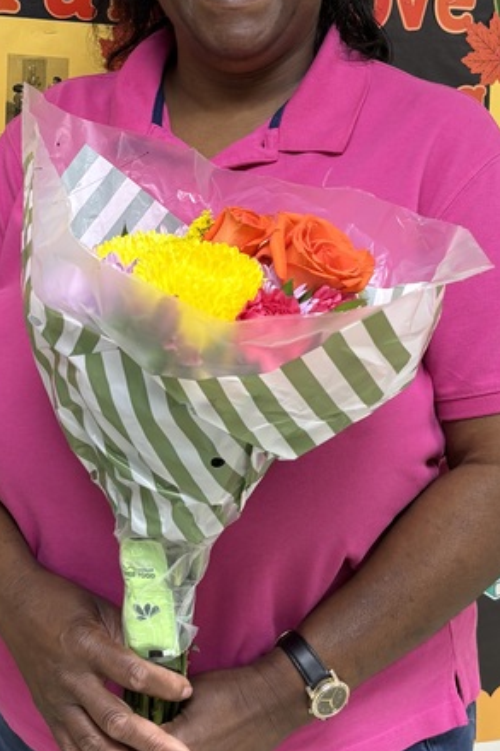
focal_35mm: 63
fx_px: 1313
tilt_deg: -7.0
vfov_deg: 31.7
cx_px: 210
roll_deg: -2.1
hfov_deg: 21.5
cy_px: 261
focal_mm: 5.96
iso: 100
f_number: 1.6
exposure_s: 1/60
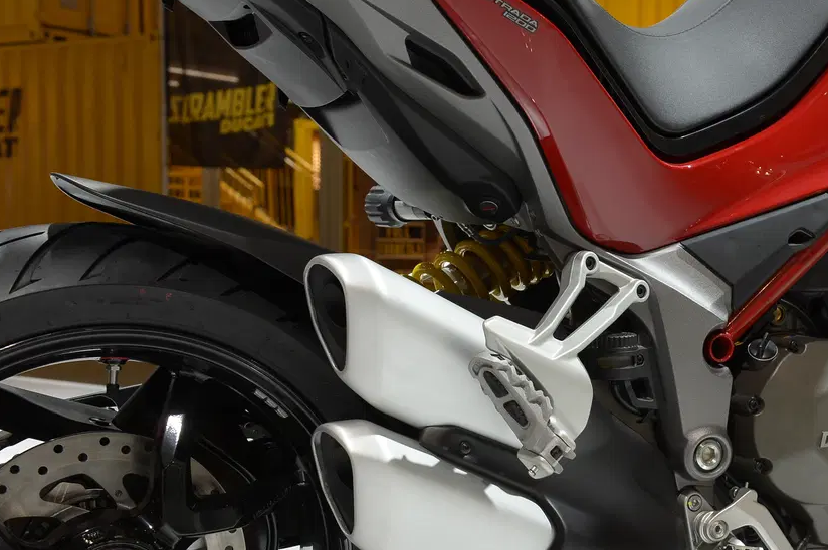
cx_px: 583
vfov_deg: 21.1
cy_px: 356
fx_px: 1471
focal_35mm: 64
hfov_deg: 31.1
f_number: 8
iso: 800
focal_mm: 44
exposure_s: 1/160
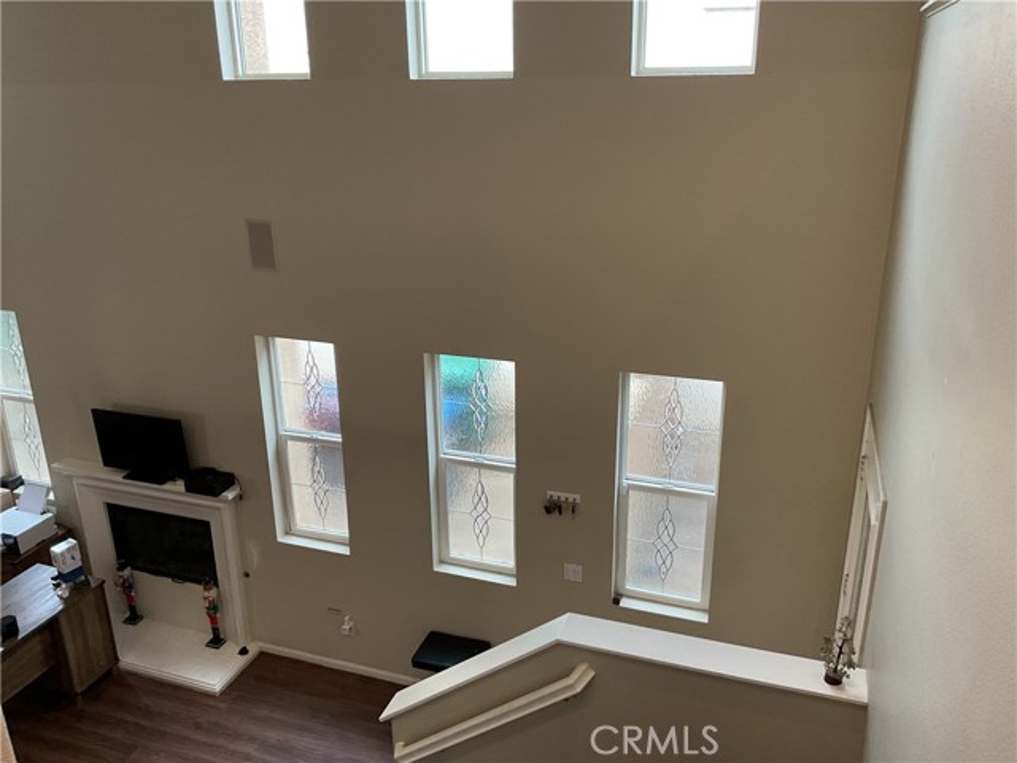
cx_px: 508
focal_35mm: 29
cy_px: 382
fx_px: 852
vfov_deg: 48.2
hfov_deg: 61.7
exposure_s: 1/60
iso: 100
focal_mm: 3
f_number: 1.8
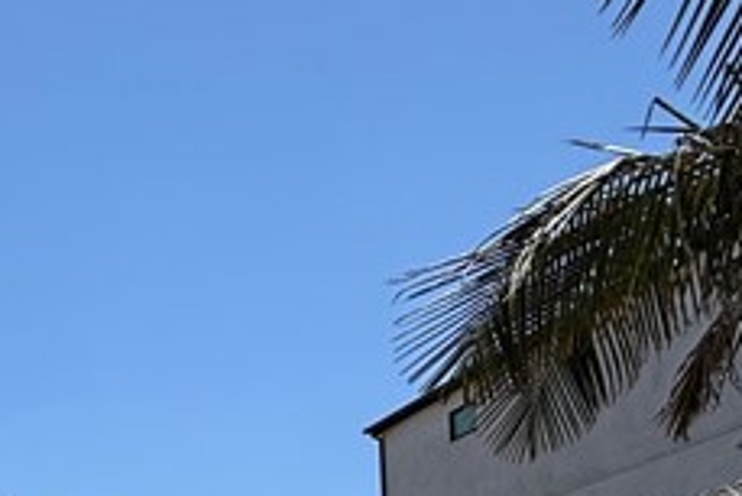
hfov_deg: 24.2
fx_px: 1341
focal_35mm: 65
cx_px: -373
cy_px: 749
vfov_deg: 18.5
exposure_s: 1/2506
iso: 50
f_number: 2.2
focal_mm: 2.22
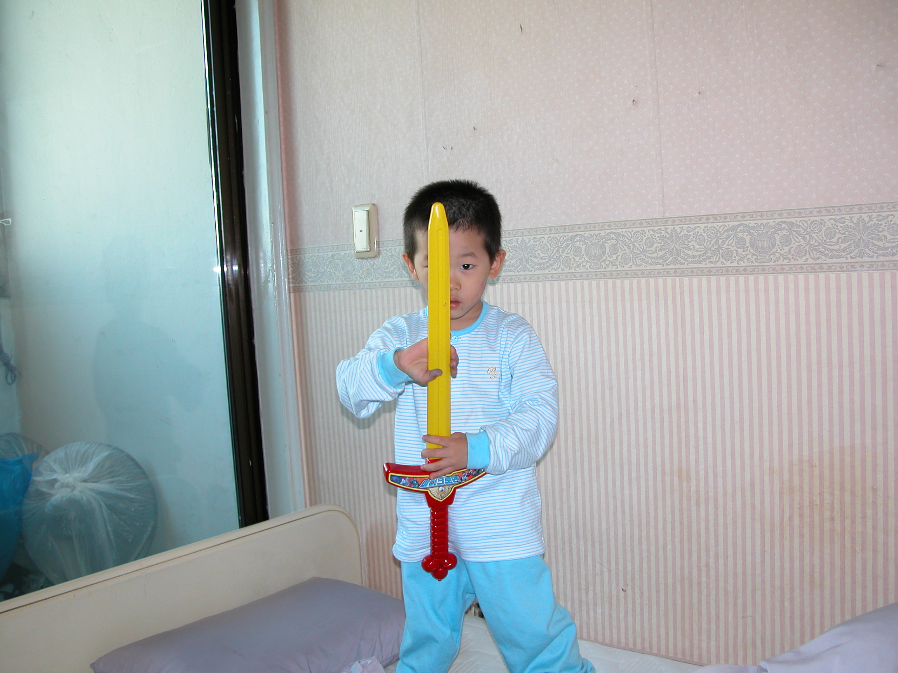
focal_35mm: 34
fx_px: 882
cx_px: 449
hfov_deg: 54.0
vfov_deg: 41.8
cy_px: 336
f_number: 2.8
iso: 100
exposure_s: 1/30
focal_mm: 8.9
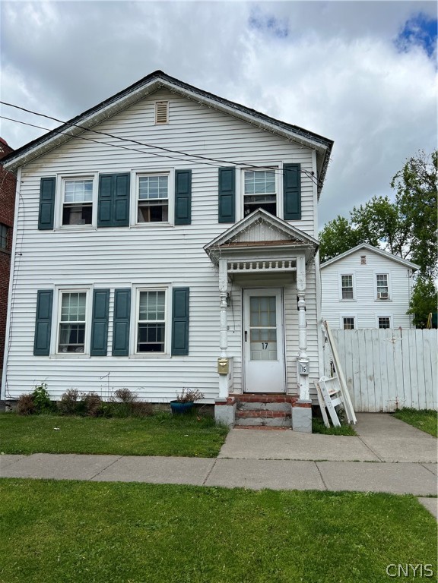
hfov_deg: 53.1
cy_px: 292
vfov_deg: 67.3
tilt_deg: +7.7
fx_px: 439
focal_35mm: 26
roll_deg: -0.9
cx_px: 219
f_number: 1.5
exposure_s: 1/5319
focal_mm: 5.7
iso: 50
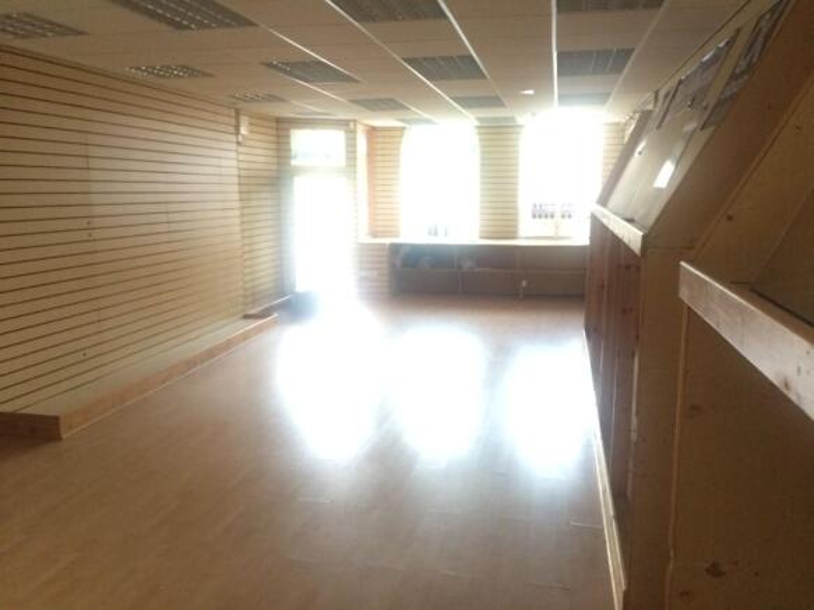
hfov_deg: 61.7
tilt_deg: -13.3
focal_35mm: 29
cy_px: 305
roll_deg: +0.8
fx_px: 682
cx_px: 407
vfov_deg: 48.2
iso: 320
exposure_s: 1/33
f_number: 2.2
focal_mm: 4.15
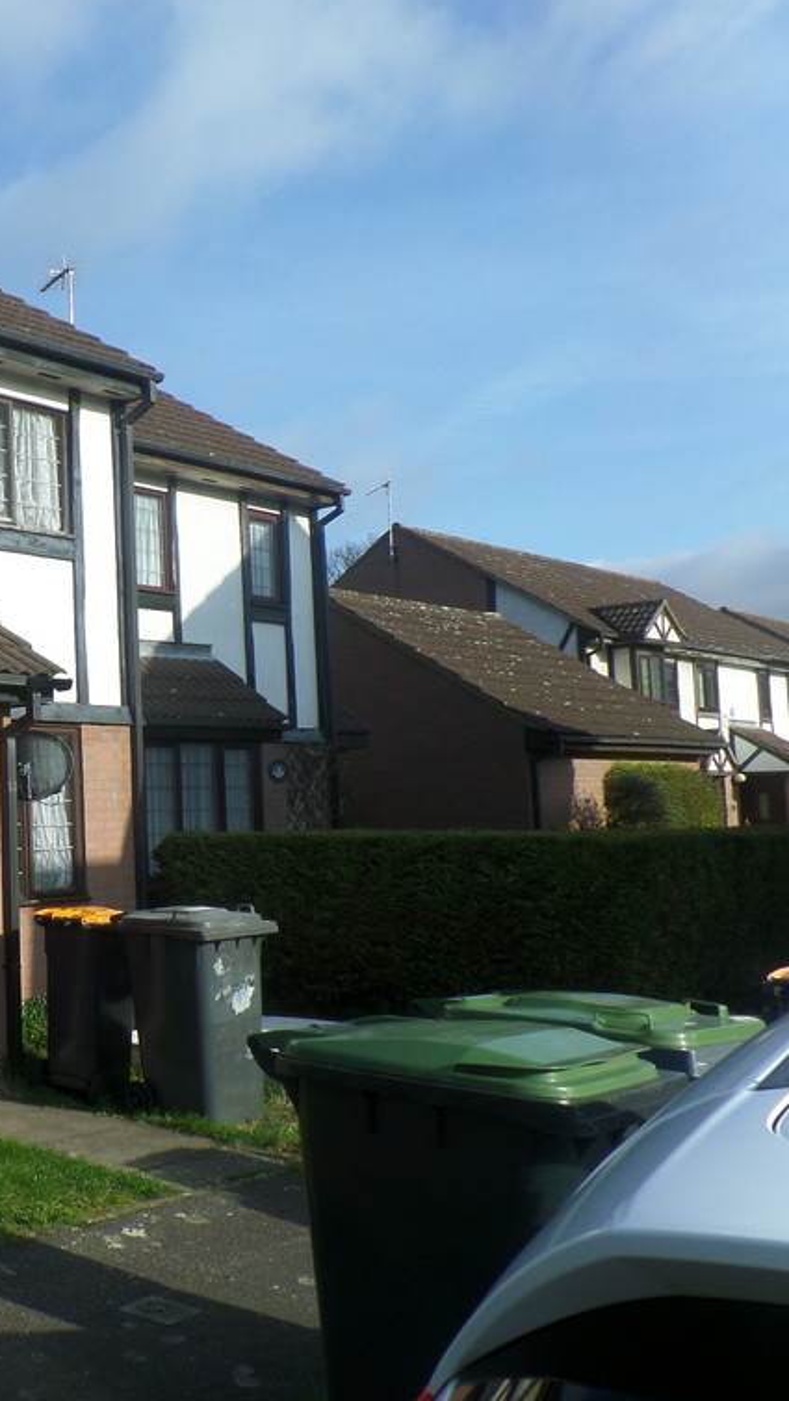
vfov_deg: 58.0
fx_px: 1264
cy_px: 703
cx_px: -132
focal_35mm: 34
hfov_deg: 30.1
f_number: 3.5
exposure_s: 1/750
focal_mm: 4.1
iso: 100
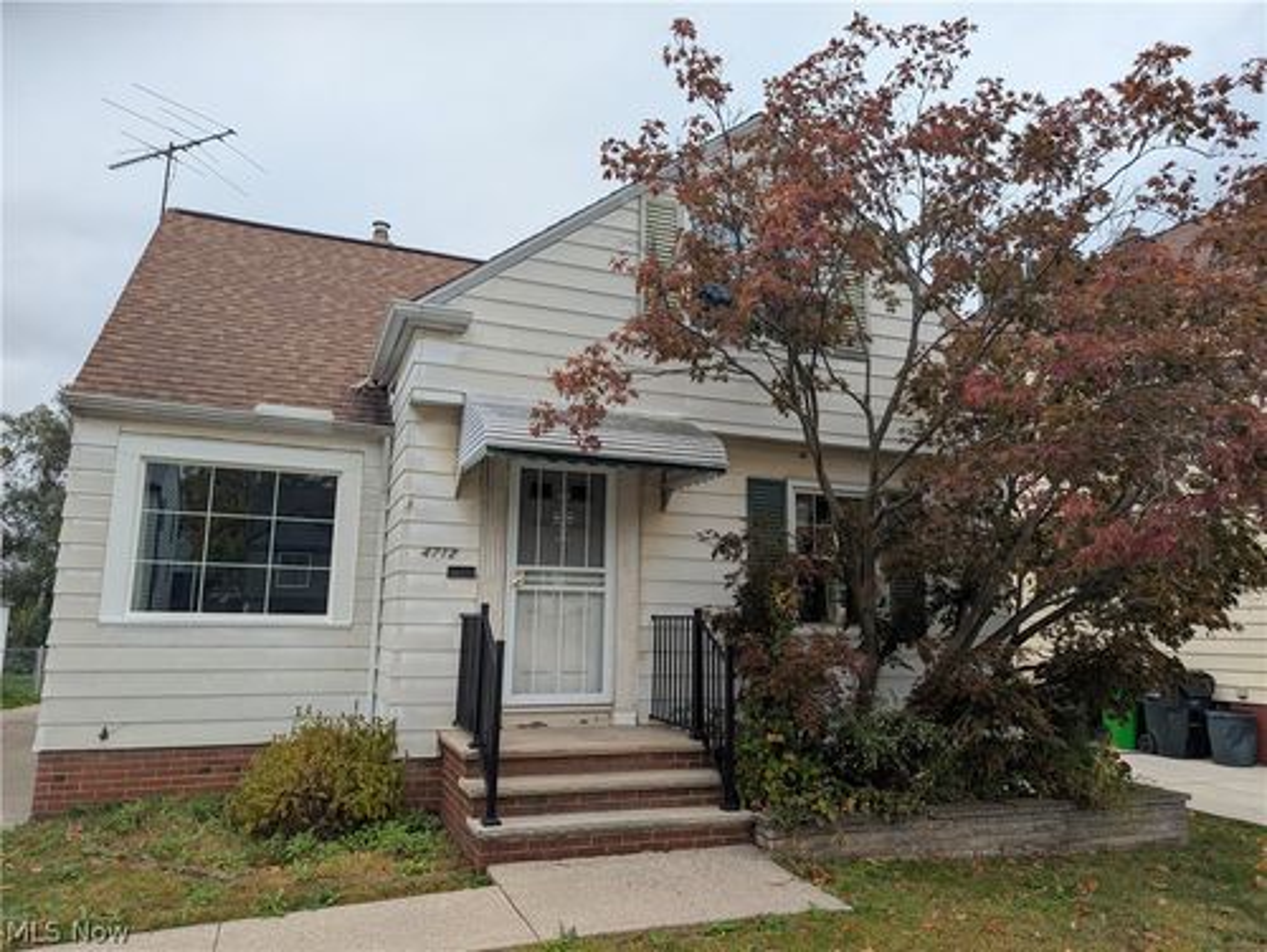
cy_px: 476
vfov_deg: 56.9
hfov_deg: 71.5
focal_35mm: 24
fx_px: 879
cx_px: 634
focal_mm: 6.81
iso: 42
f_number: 1.85
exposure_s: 1/891
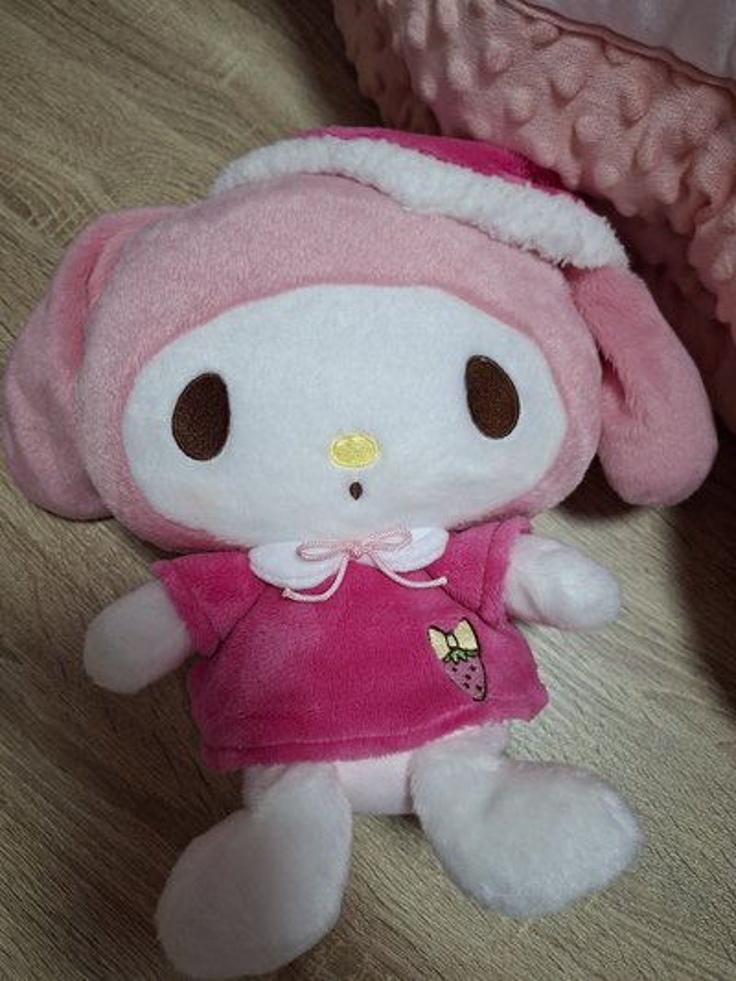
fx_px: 652
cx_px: 368
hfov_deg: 58.9
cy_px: 490
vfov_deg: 73.9
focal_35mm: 23
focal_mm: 5.54
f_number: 1.8
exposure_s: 1/60
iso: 250
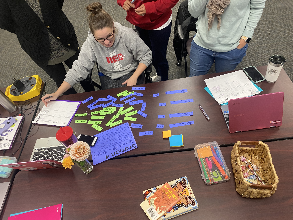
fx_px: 220
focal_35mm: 26
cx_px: 146
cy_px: 110
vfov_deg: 53.1
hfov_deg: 67.3
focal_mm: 4.25
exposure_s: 1/60
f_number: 1.8
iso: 160
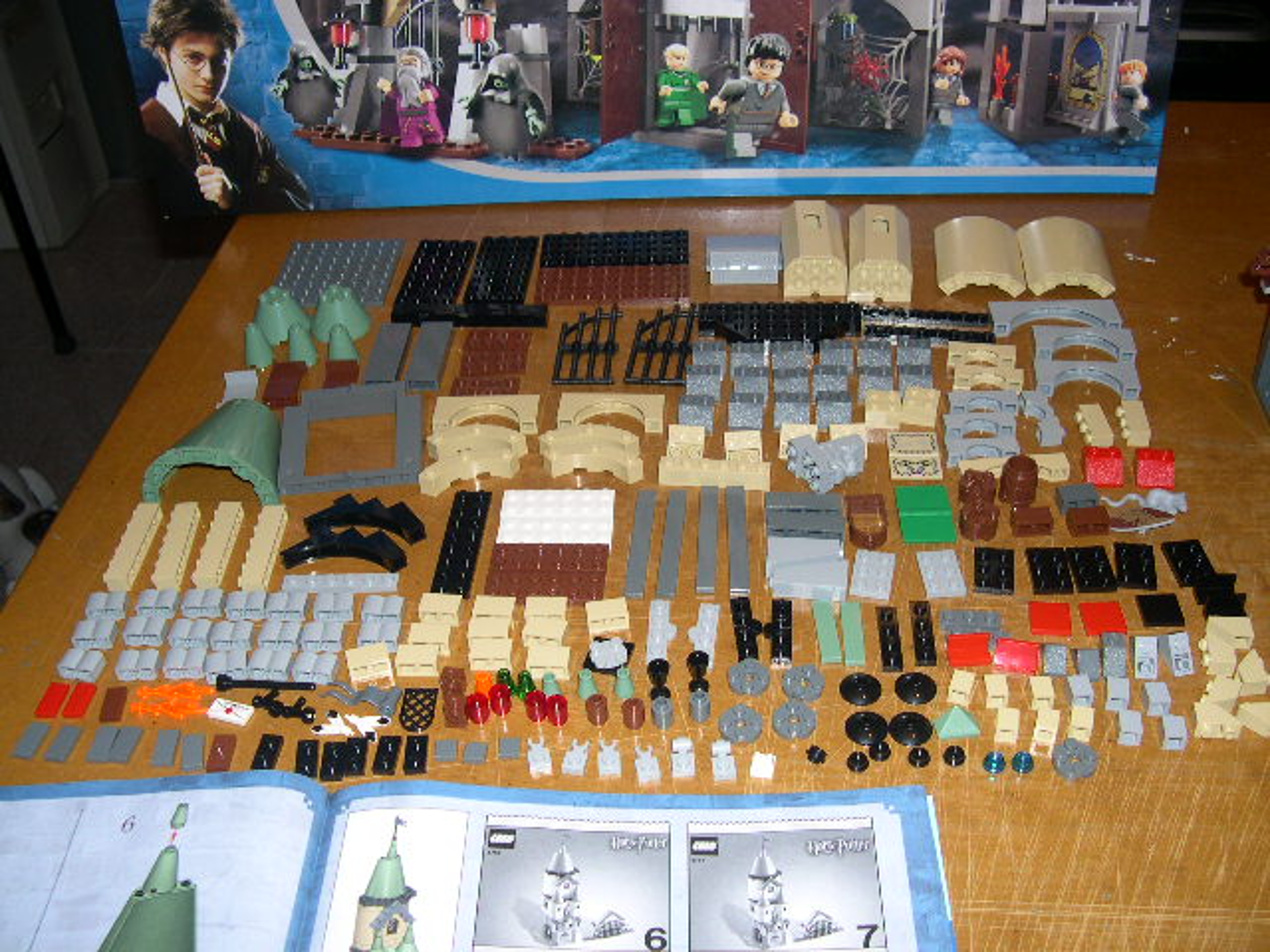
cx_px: 635
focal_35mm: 38
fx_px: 1394
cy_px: 476
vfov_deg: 37.7
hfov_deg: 49.0
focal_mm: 8
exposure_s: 1/60
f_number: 2.8
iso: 100
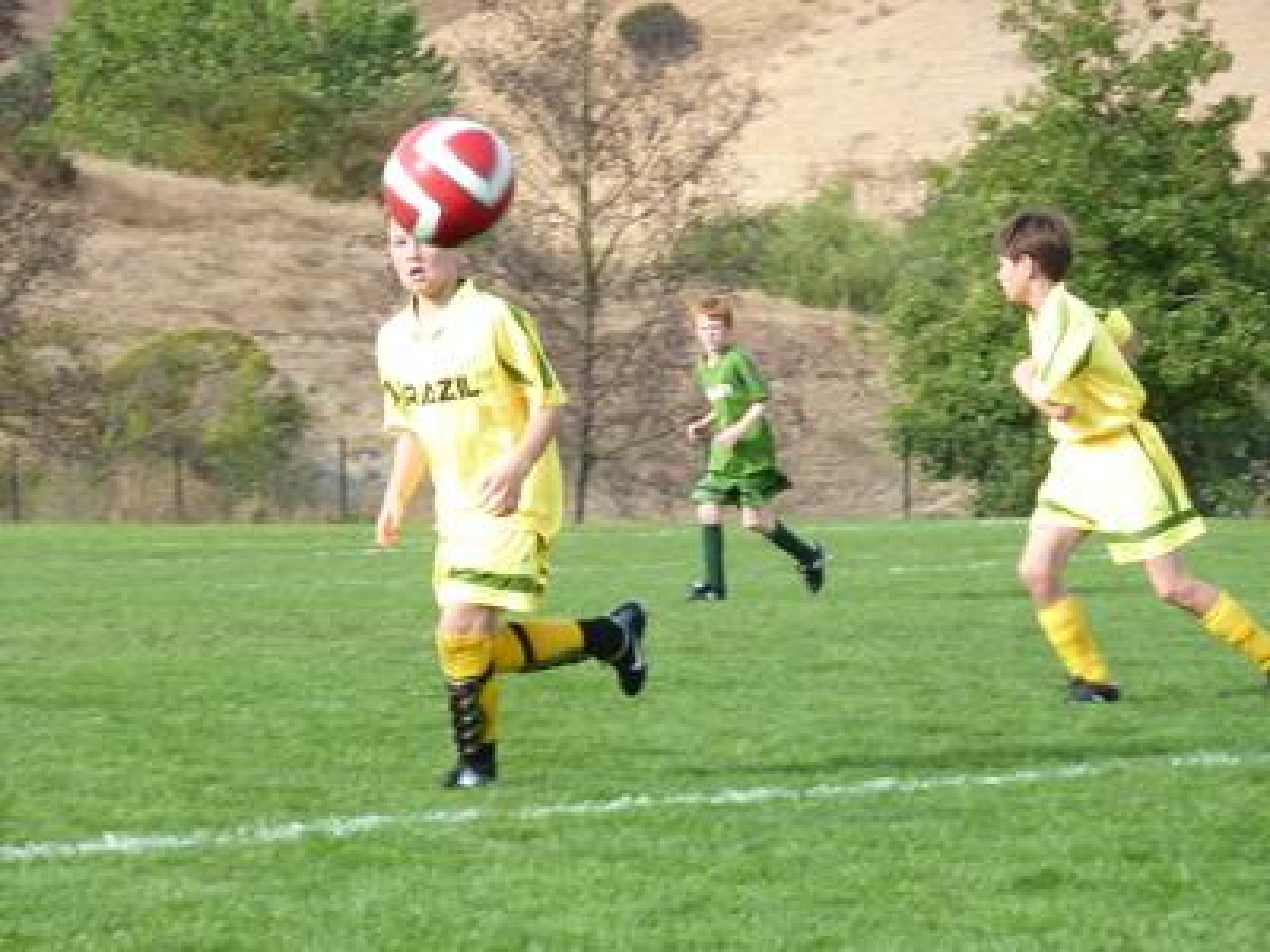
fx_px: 6200
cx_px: 635
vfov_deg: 8.8
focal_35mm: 169
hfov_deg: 11.7
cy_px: 476
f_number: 4.5
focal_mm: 27.8
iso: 80
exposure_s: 1/200
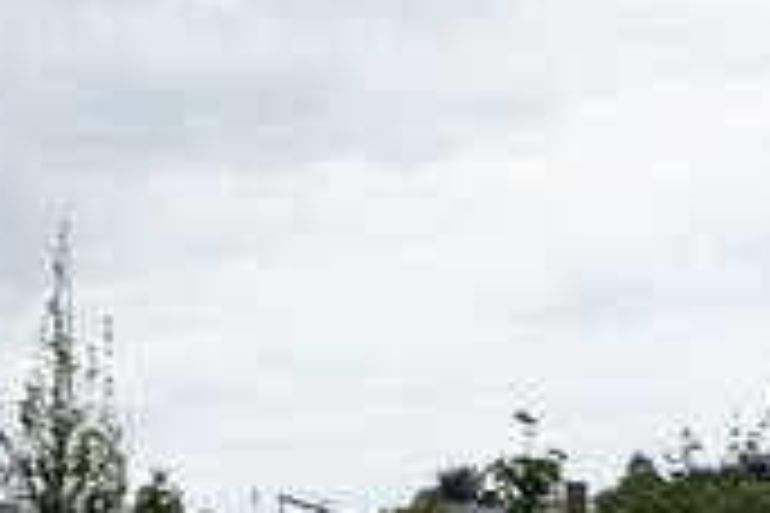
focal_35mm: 105
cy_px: 688
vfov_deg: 12.6
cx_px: 797
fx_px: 2246
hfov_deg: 18.9
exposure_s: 1/200
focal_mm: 28
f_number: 7.1
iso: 100
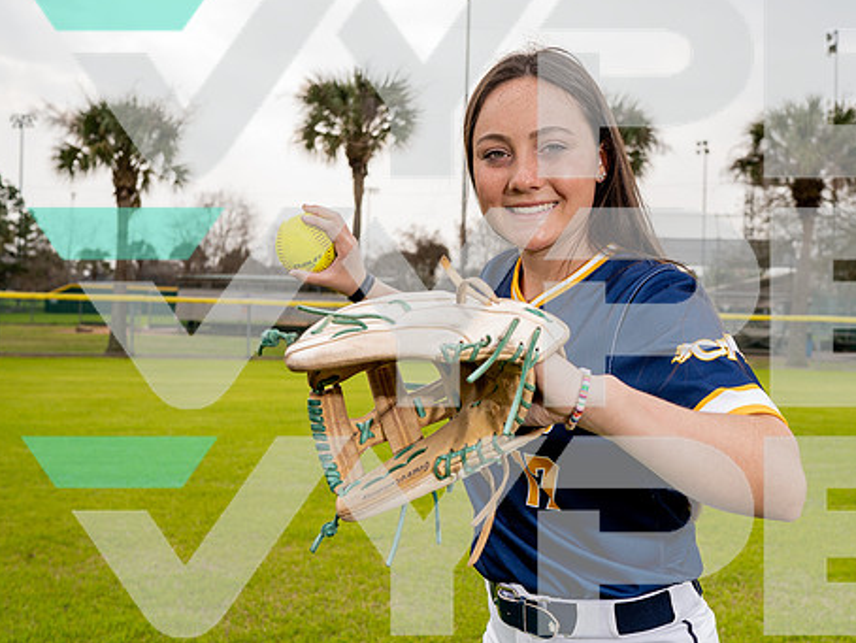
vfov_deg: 33.6
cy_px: 308
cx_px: 507
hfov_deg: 43.6
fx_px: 1064
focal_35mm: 43
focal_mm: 35
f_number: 5.6
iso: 80
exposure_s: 1/250
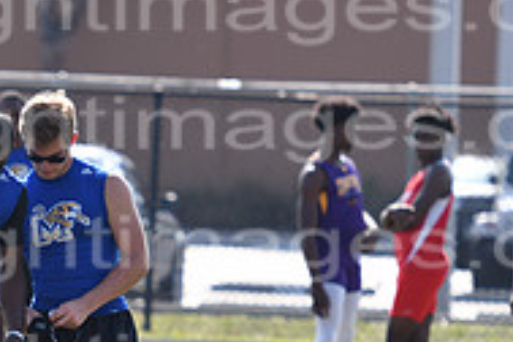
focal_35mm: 759
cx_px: 76
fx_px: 10808
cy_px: 308
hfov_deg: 2.7
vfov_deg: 1.8
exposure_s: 1/1600
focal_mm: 165
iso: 200
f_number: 4
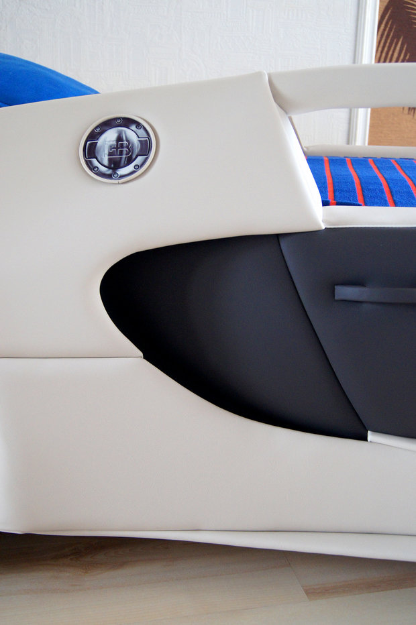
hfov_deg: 31.8
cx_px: 208
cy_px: 312
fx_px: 729
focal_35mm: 42
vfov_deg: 46.4
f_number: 4.5
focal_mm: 28
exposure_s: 1/50
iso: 1600
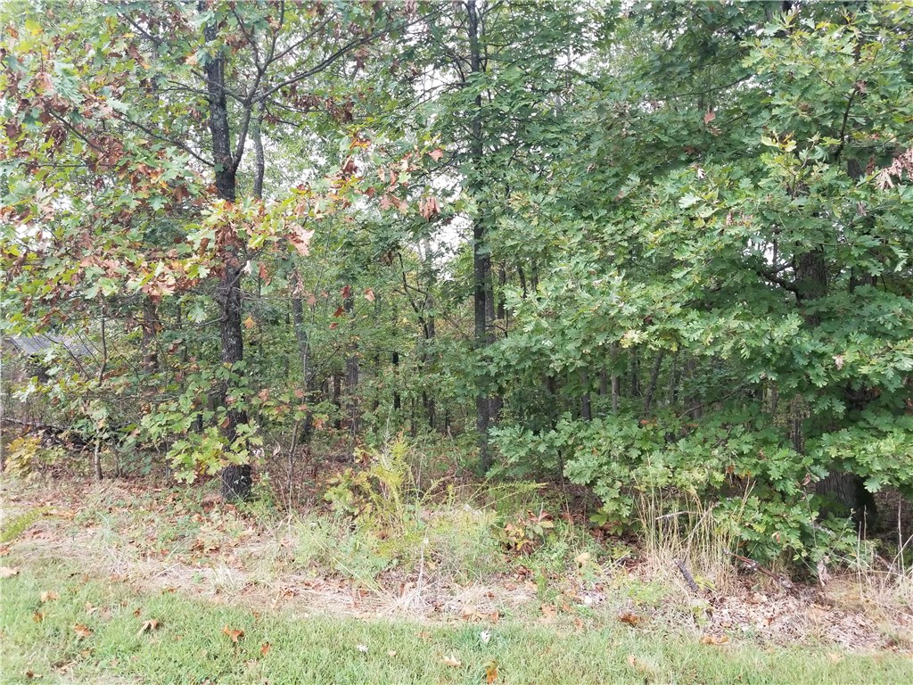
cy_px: 342
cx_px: 456
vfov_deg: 53.1
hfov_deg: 67.3
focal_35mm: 26
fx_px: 686
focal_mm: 4.25
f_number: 1.7
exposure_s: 1/120
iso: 100
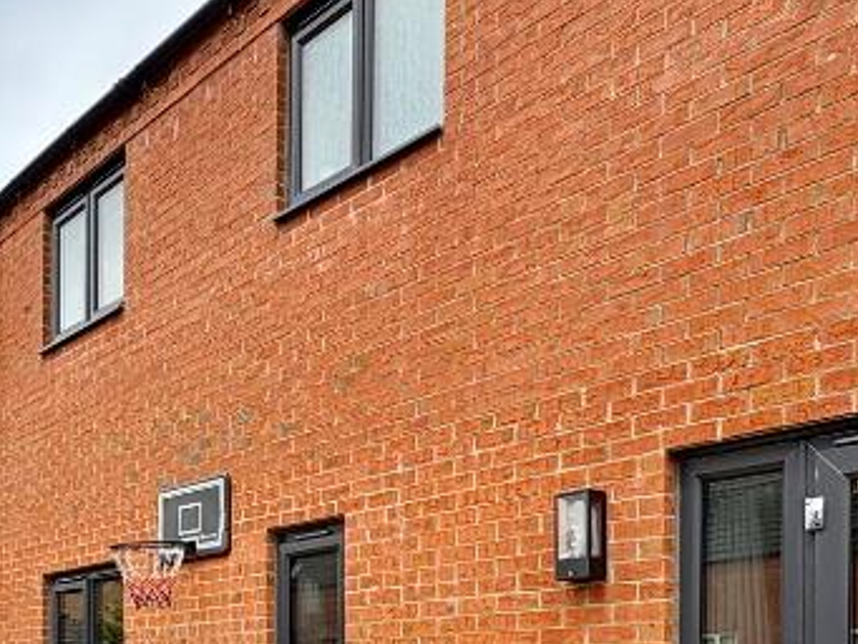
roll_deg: -0.1
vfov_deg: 30.8
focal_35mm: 42
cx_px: 360
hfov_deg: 44.6
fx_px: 1041
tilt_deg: +0.0
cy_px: 704
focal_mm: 2.22
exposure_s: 1/796
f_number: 2.2
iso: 40
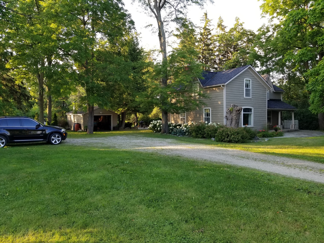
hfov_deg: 67.3
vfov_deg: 53.1
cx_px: 162
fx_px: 243
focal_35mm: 26
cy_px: 122
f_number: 1.7
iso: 50
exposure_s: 1/182
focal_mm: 4.25
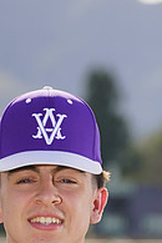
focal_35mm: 671
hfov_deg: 2.0
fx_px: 4529
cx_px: 29
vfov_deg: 3.1
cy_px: 358
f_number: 8
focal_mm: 226
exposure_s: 1/250
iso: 100
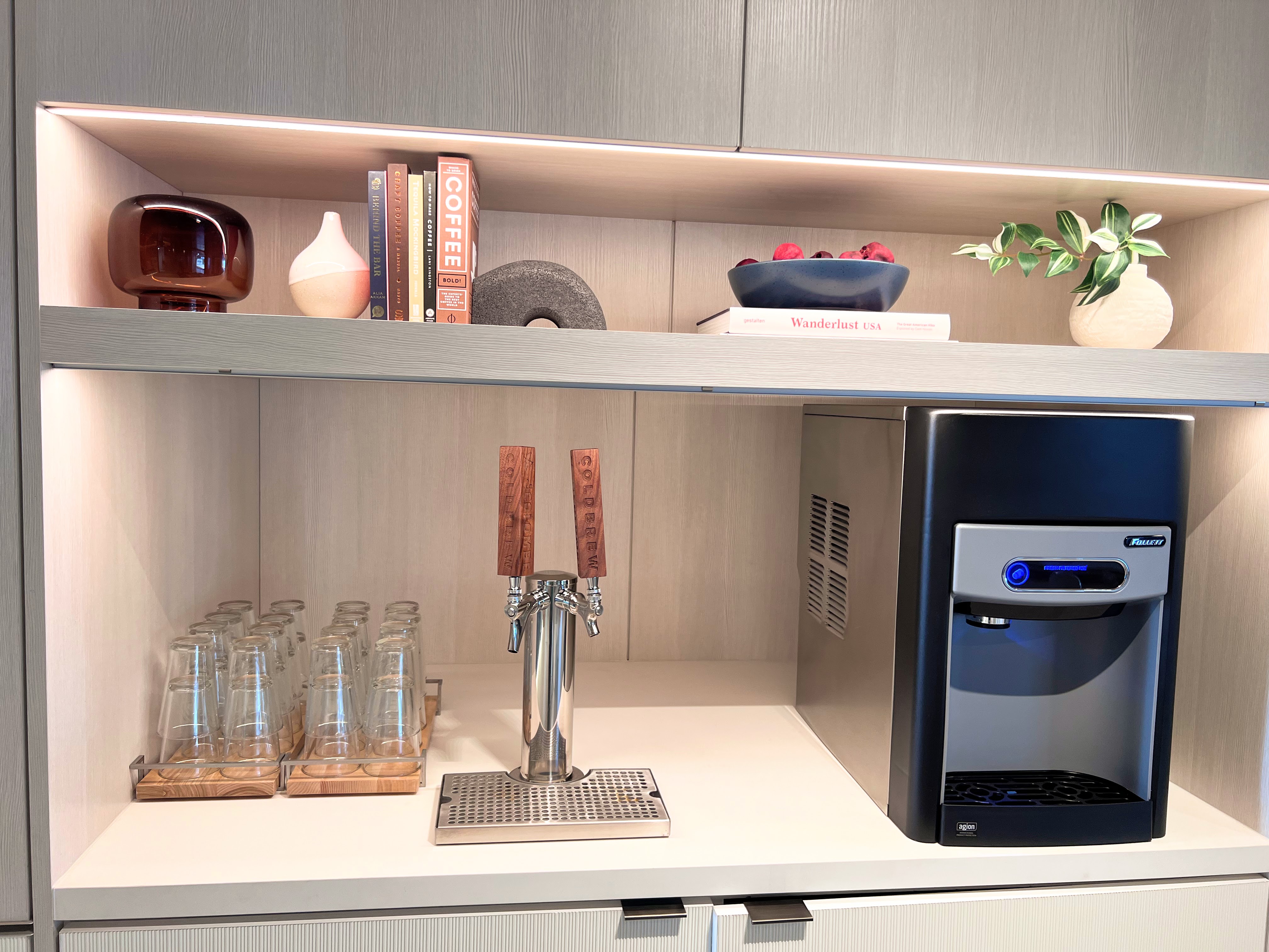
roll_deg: -0.8
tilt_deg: -4.1
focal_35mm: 26
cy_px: 476
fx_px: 953
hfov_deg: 67.3
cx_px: 634
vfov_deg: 53.1
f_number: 1.5
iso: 64
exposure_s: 1/60
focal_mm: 5.7
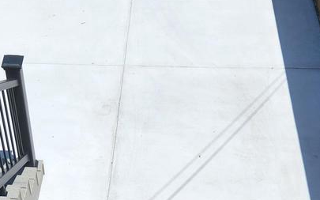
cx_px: 121
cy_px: 232
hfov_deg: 31.4
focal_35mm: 65
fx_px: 567
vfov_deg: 19.0
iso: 20
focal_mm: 5.4
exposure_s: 1/3084
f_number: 1.8
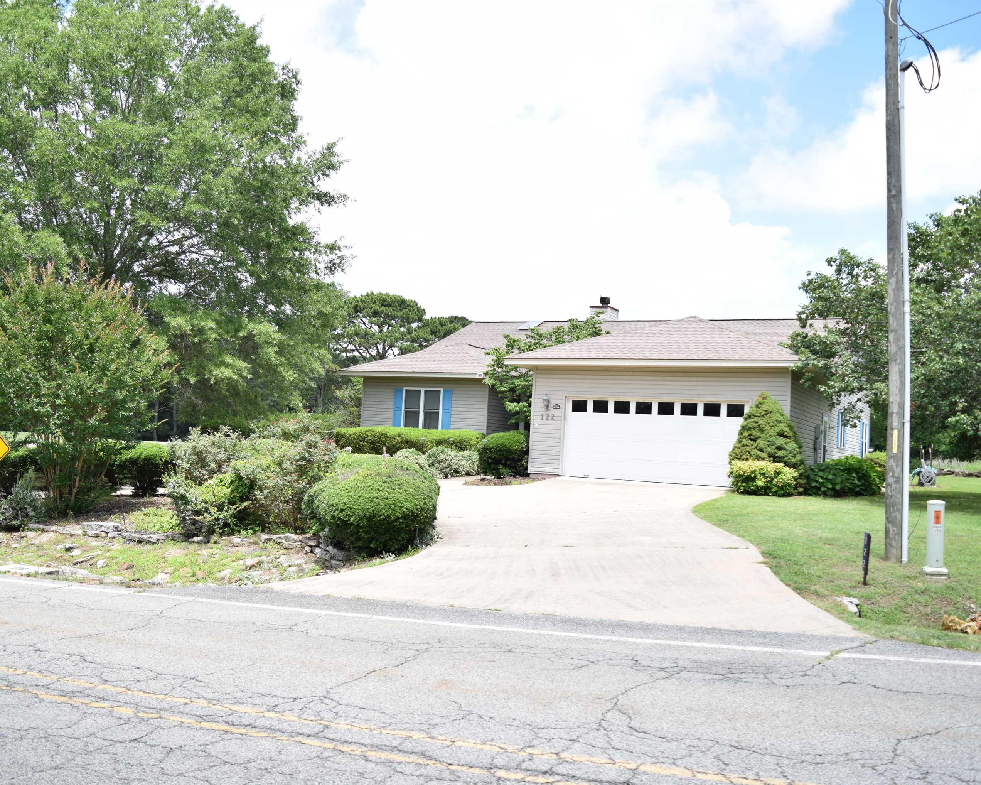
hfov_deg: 52.8
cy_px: 394
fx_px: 987
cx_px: 469
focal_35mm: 34
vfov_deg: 43.4
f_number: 3.5
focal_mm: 20
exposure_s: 1/400
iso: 100
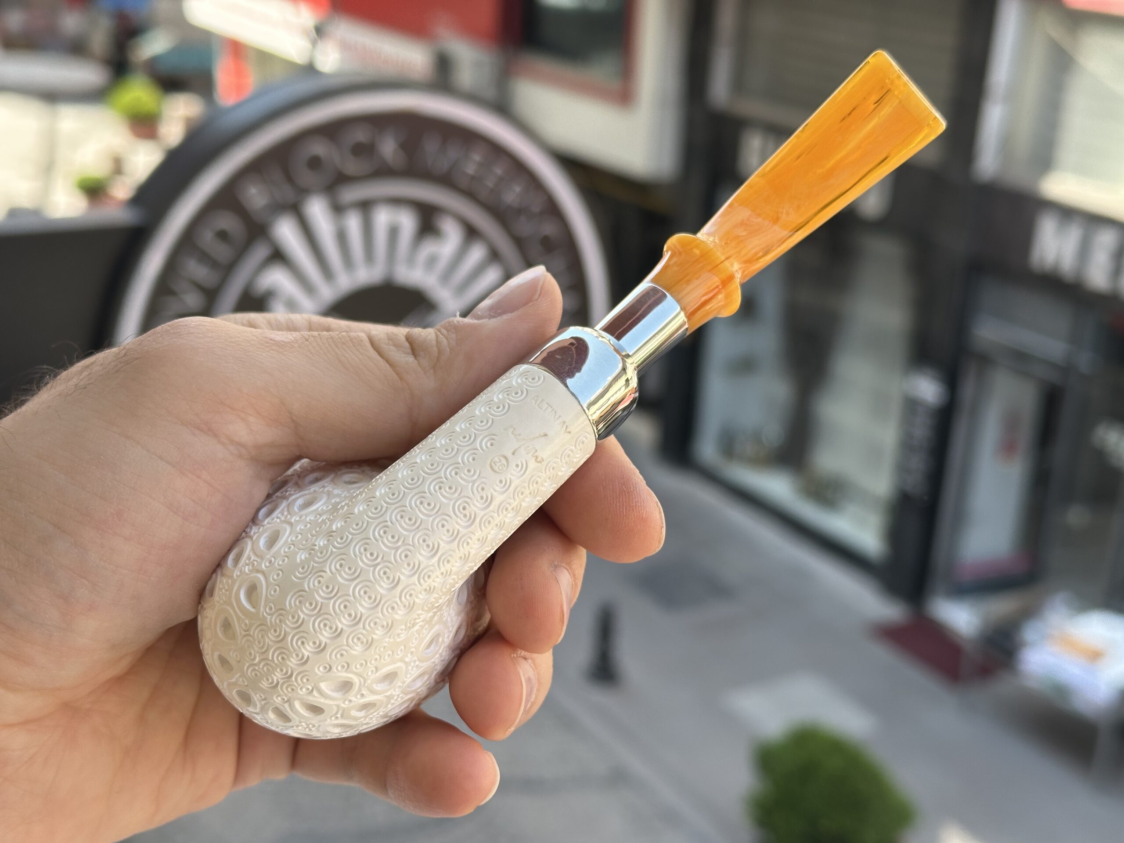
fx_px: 1559
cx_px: 562
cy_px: 422
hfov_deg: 39.7
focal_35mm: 48
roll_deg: -3.4
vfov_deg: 30.3
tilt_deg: -19.9
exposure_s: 1/538
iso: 64
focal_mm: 6.86
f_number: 1.78
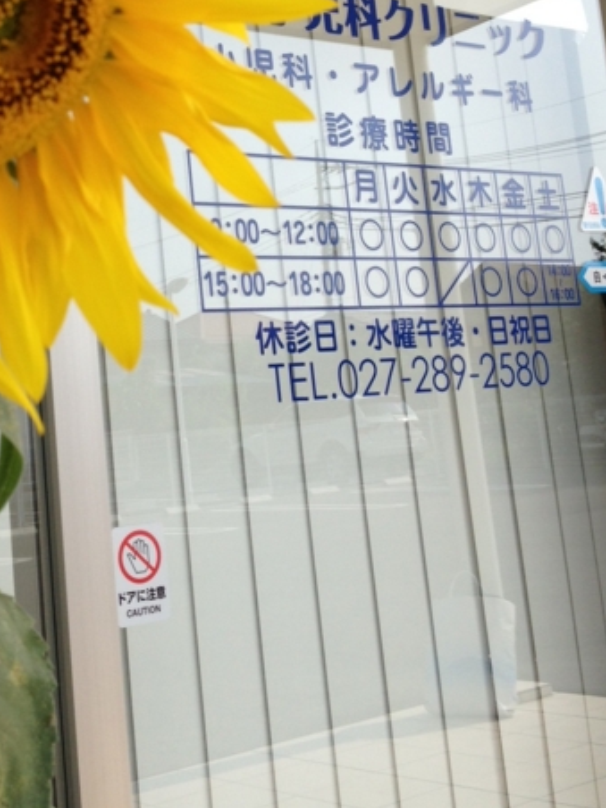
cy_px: 218
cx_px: 195
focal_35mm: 62
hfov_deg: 23.5
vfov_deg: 30.7
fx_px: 1447
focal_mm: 4.28
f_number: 2.4
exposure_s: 1/812
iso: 50
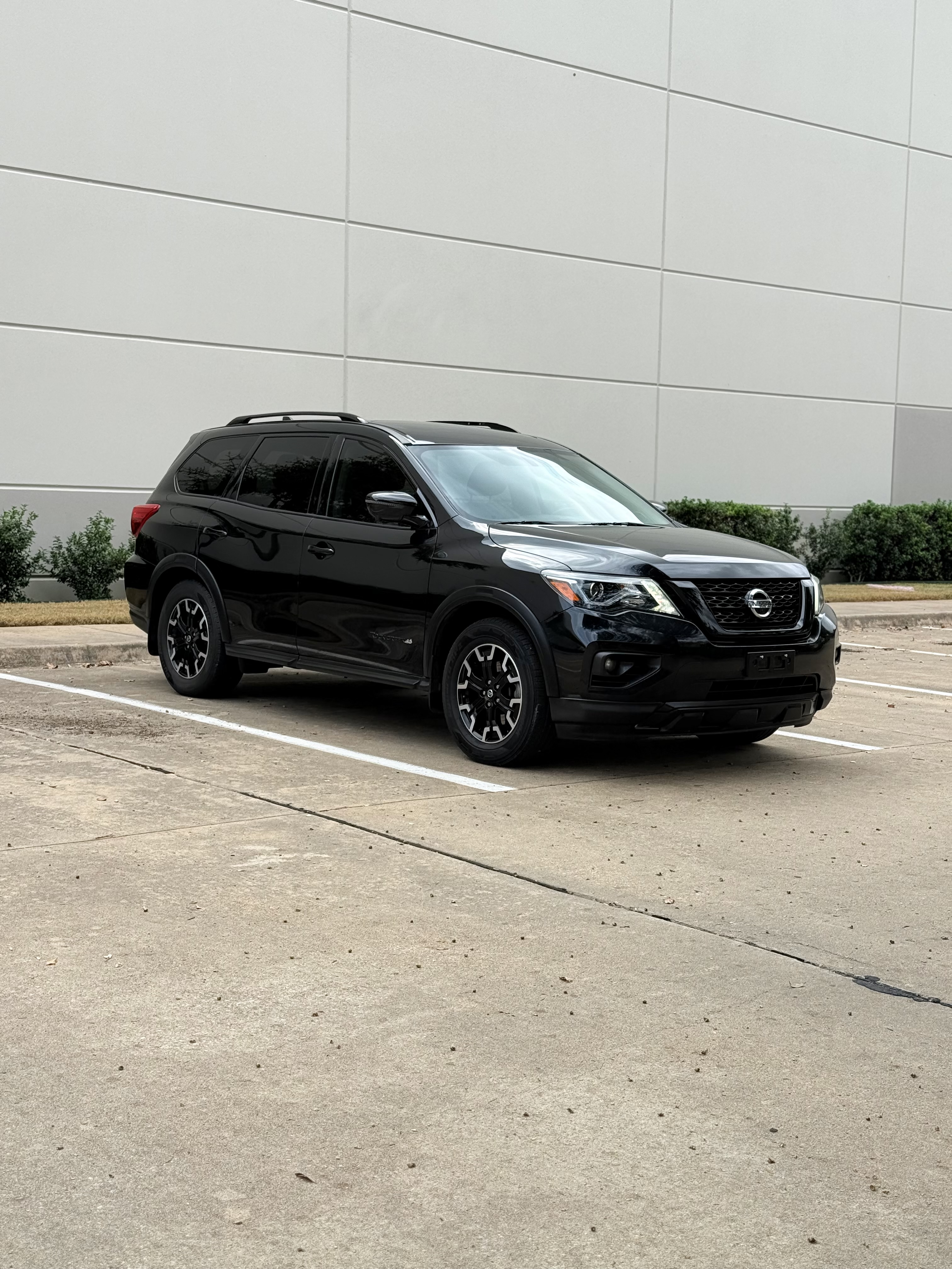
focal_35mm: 48
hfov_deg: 30.3
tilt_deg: -1.8
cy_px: 634
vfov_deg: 39.7
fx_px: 1760
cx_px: 476
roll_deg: -0.9
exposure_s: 1/2208
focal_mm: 6.76
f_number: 1.78
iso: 100
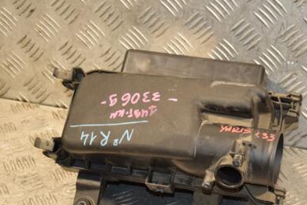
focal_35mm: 99
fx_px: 845
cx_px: 238
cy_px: 133
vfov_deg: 13.8
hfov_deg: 20.4
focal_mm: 42
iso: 800
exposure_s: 1/160
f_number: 4.8
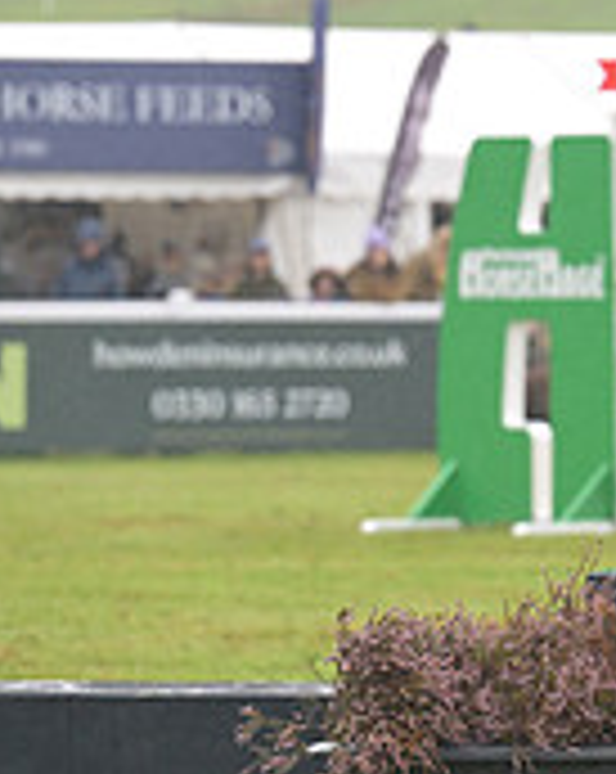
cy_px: 137
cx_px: 1223
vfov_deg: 4.1
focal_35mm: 476
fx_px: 10877
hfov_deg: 3.2
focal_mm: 150
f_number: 5
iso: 1600
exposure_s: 1/1000
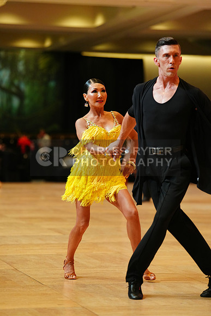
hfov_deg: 10.6
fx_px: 1142
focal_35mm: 130
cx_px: 106
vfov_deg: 15.8
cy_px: 158
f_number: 2.8
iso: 2500
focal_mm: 130
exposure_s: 1/400
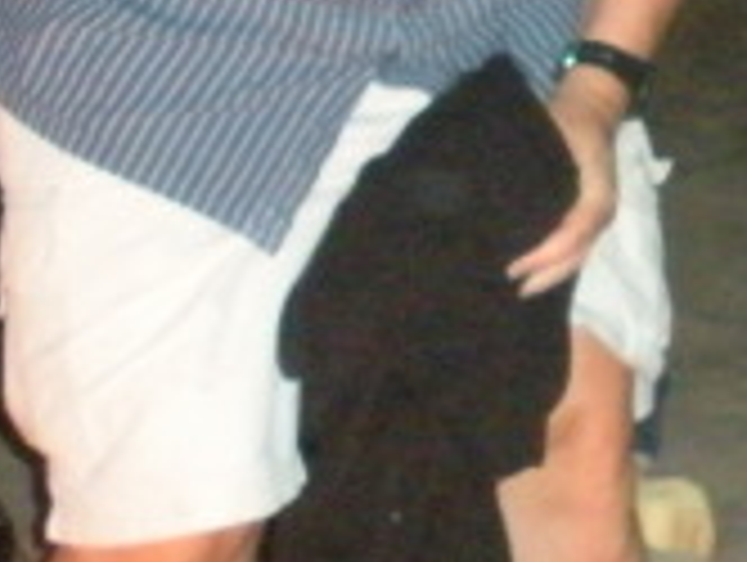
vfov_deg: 8.6
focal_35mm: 173
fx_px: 3739
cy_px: 58
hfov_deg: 10.9
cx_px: 1197
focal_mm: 6.3
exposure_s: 1/60
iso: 800
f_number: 3.5
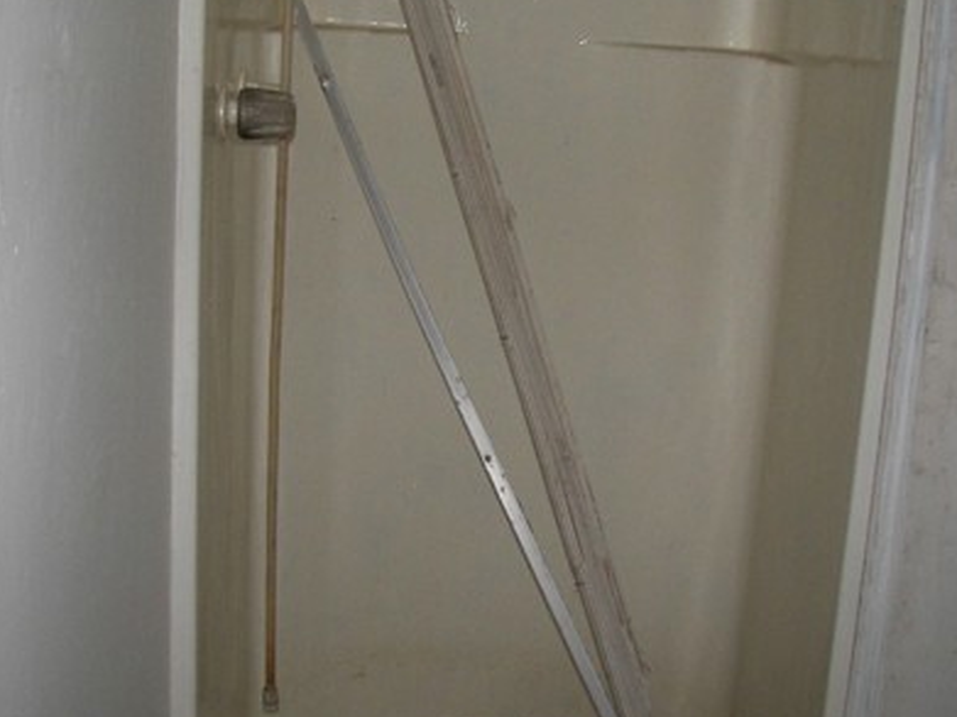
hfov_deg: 32.6
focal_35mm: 59
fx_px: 1631
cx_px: 377
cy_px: 318
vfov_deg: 24.8
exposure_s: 1/30
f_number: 2.8
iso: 100
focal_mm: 6
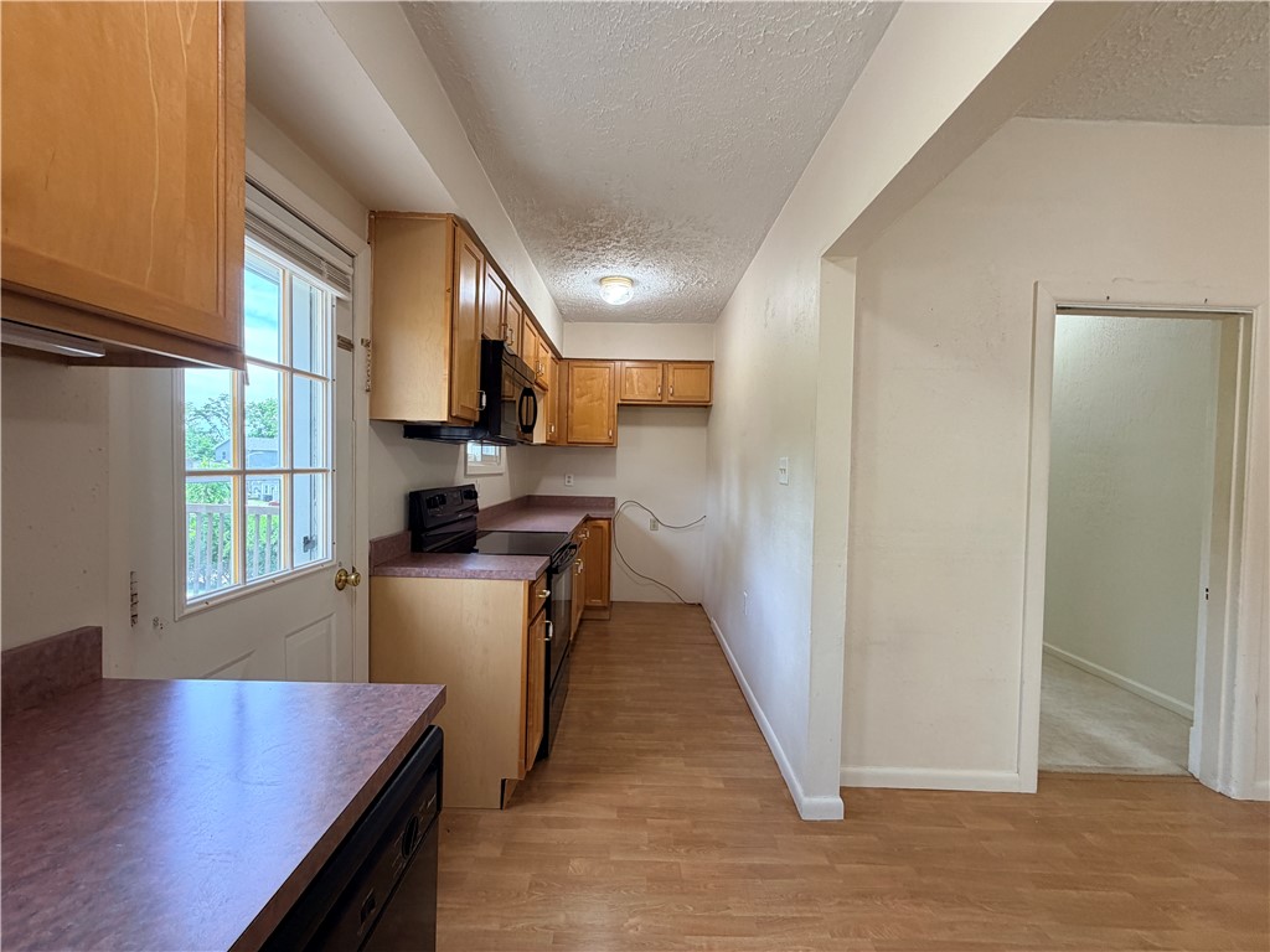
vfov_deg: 85.7
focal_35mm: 14
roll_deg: -1.5
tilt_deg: -2.2
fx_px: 514
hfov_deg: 102.1
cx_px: 635
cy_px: 476
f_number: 2.2
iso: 125
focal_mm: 2.22
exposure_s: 1/120
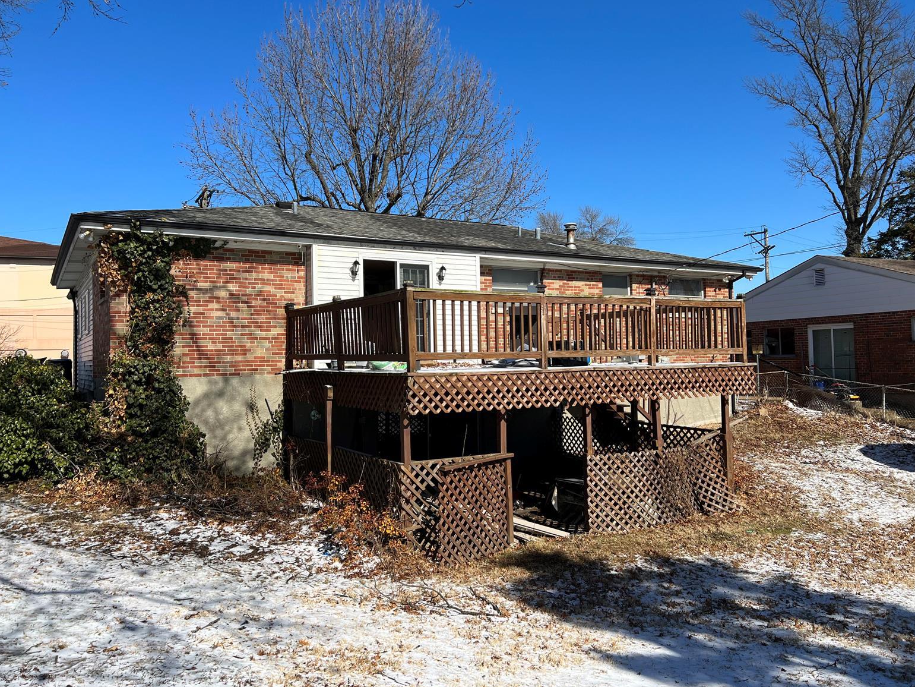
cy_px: 337
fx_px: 714
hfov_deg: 65.3
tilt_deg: +0.7
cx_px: 451
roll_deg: +0.8
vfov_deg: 51.4
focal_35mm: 27
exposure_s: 1/4831
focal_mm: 5.7
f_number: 1.5
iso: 50
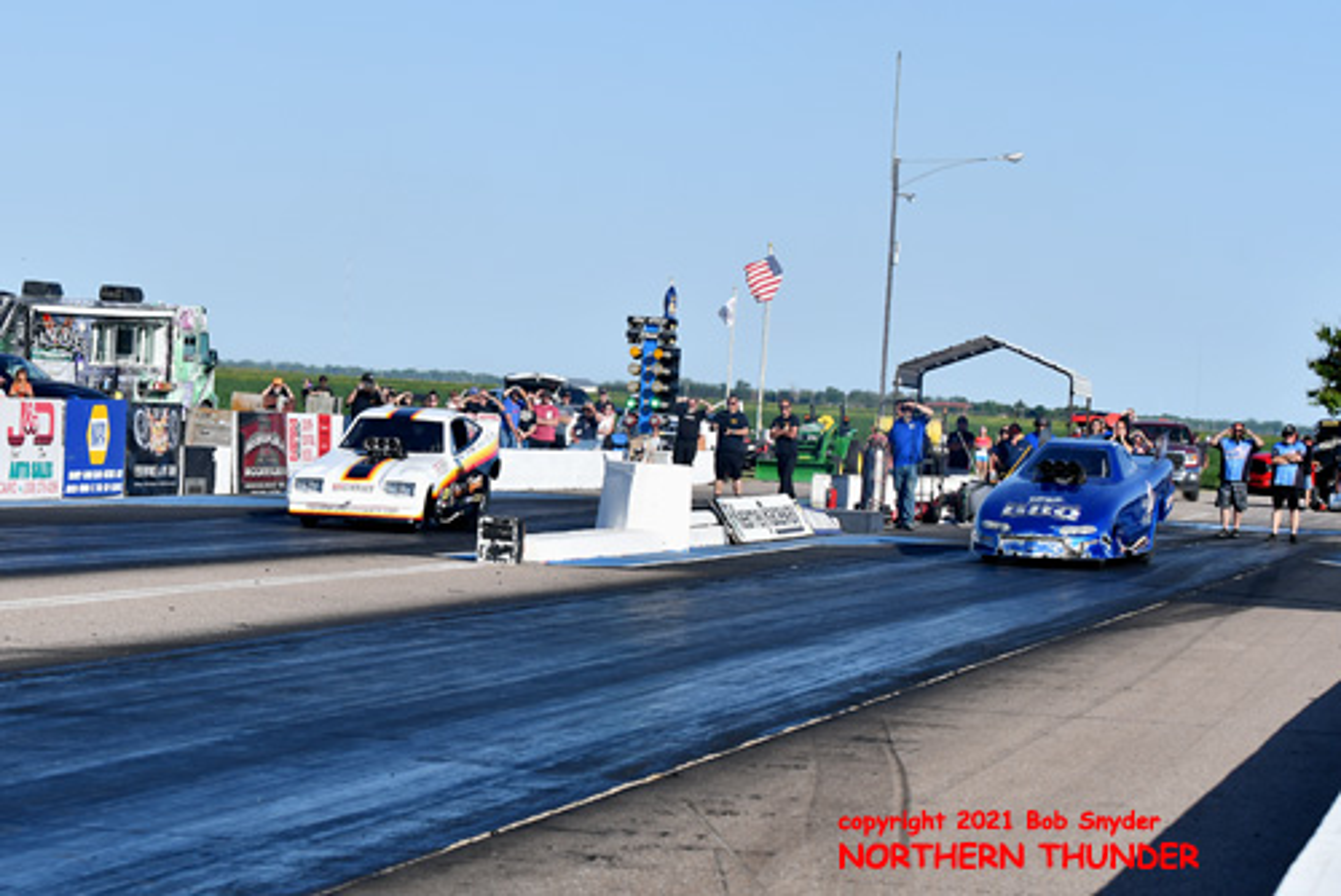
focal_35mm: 105
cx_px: 670
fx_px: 3913
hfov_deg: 19.4
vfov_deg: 13.1
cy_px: 448
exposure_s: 1/1250
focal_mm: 70
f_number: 5.6
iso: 160
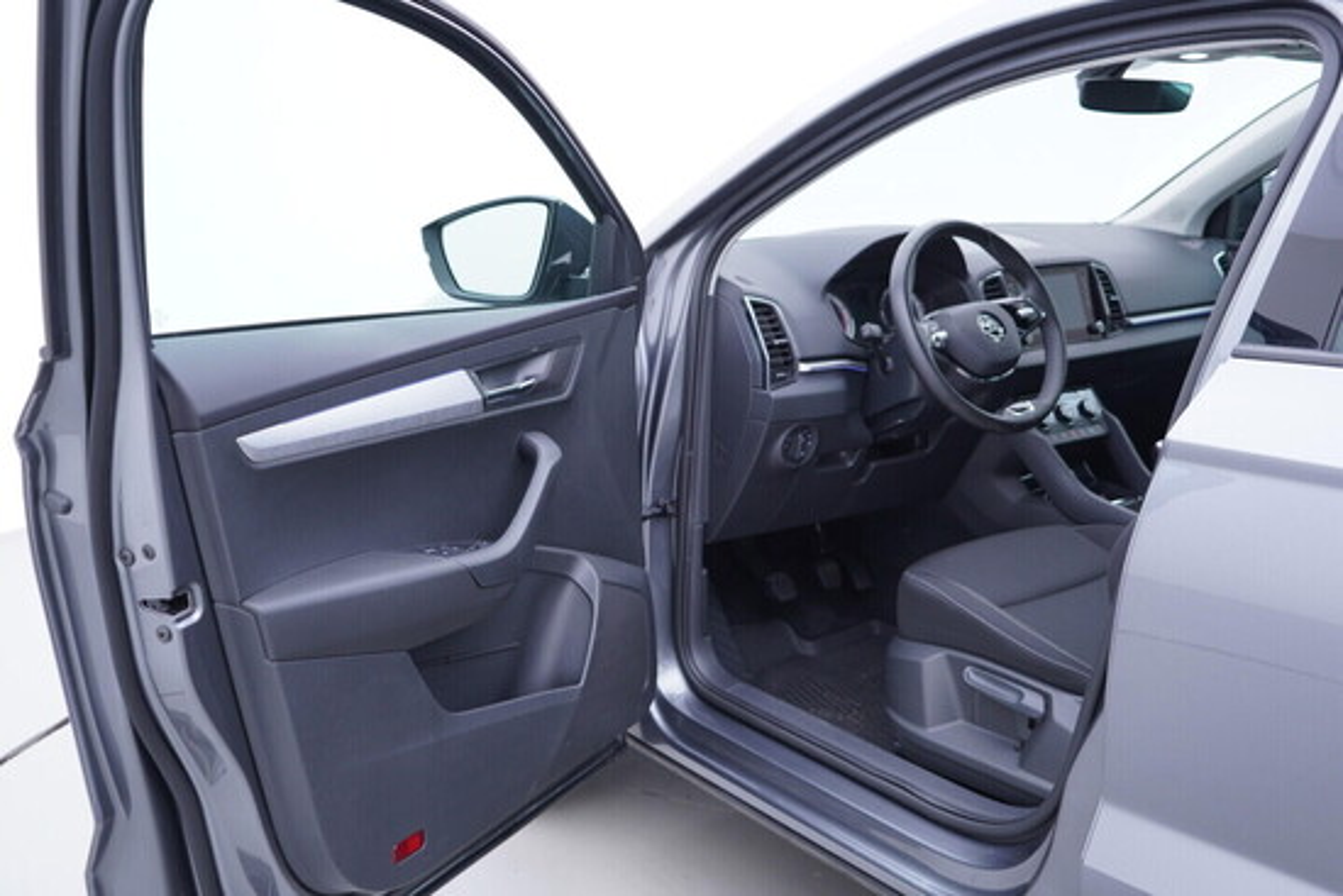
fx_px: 1343
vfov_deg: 36.9
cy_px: 448
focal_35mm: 36
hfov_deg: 53.1
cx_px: 672
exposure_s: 1/40
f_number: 2.8
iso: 160
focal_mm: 24
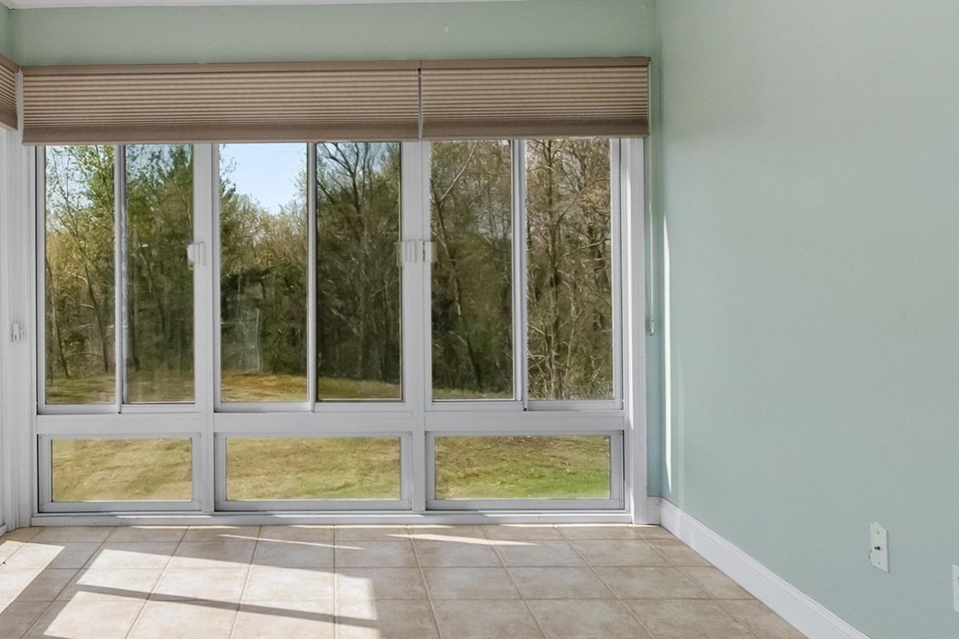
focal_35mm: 29
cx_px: 363
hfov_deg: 62.8
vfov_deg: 44.8
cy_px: 261
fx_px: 772
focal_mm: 10
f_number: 8
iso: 320
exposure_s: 1/80
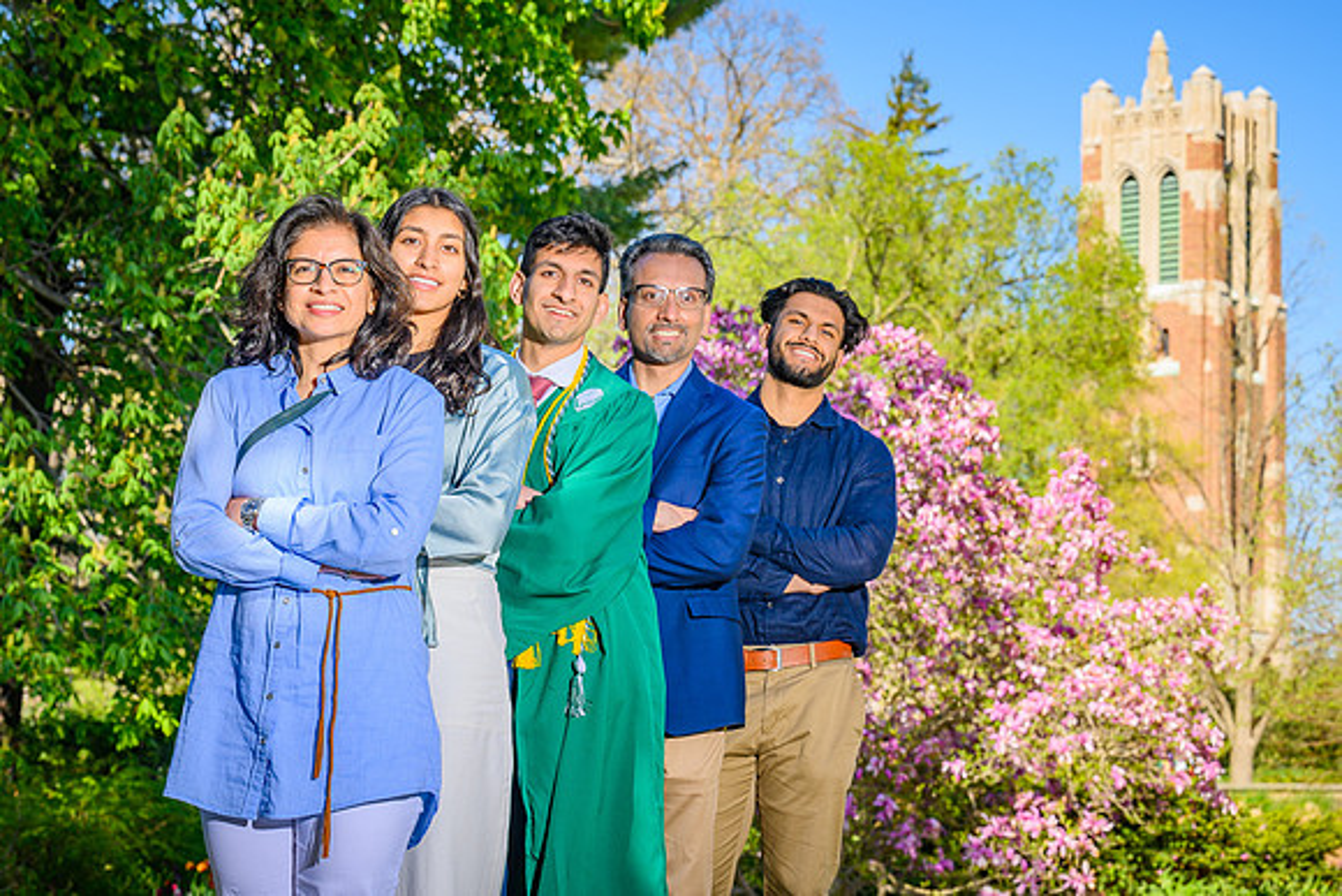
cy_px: 432
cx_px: 627
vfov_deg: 16.0
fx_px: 3192
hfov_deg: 23.7
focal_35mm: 86
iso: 100
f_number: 7.1
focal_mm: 70
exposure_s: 1/200
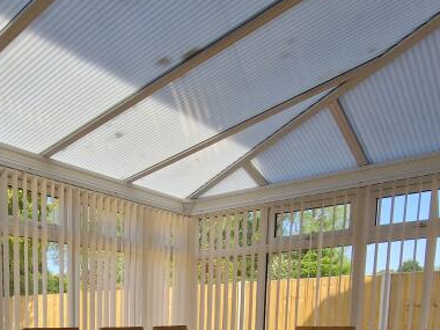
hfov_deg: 49.9
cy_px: 374
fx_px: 445
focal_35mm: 35
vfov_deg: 34.4
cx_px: 97
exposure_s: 1/630
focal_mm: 2.2
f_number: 2.2
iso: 50
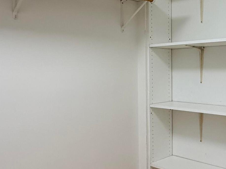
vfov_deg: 32.9
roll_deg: +0.7
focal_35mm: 44
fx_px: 287
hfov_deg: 42.5
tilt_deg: -0.6
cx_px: 146
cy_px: 81
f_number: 2.2
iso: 200
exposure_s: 1/120
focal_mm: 2.22
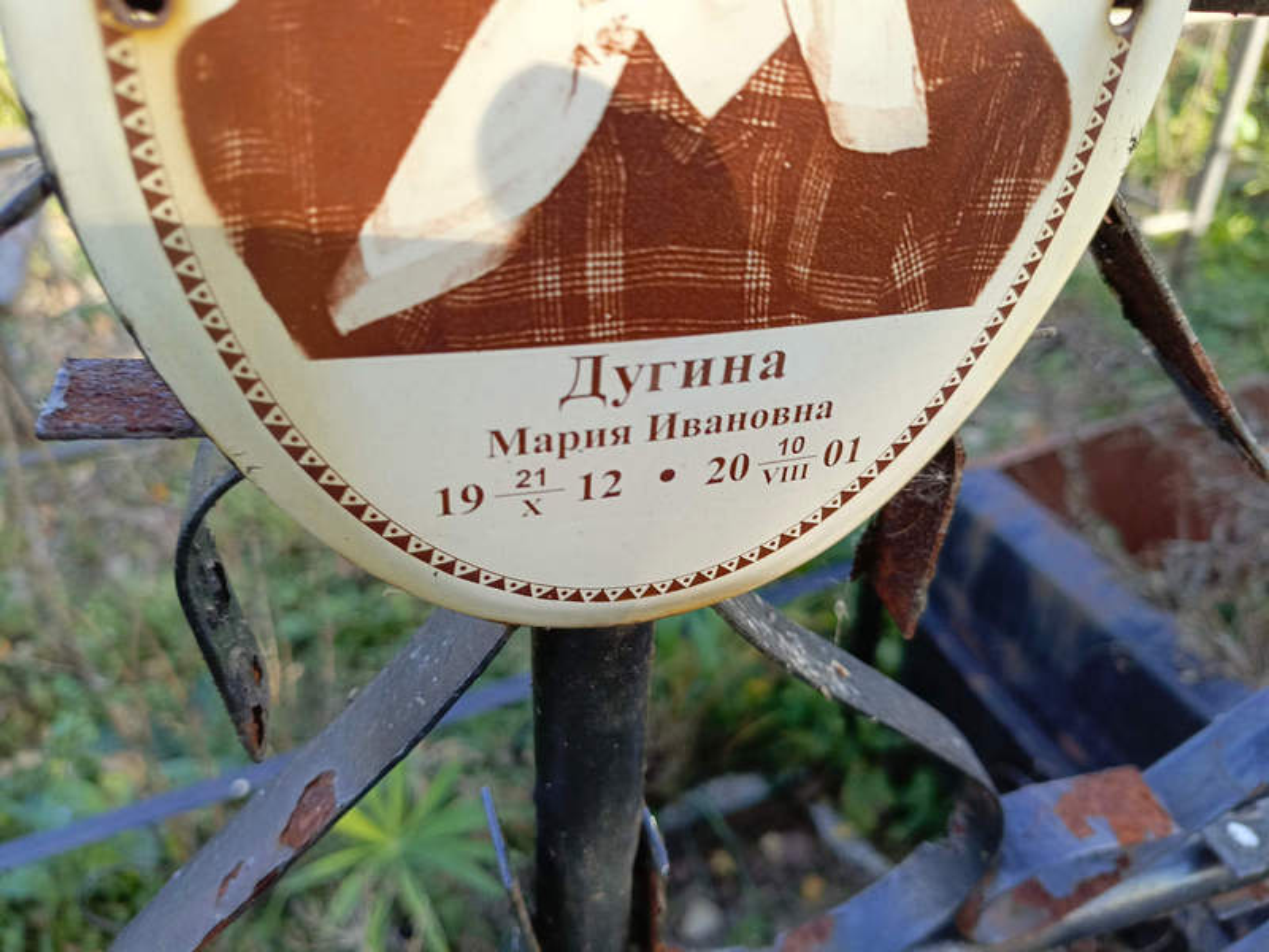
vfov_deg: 54.9
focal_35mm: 25
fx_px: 916
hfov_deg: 69.4
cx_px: 634
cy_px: 476
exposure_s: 1/112
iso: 112
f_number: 1.69
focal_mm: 4.76
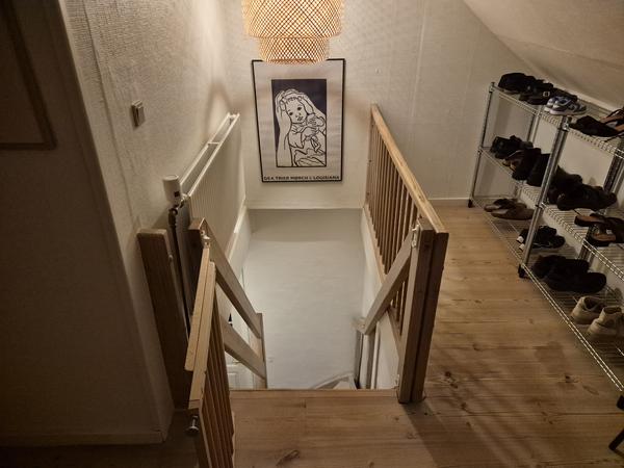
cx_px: 312
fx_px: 415
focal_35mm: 23
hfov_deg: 73.9
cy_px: 234
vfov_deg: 58.9
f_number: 1.8
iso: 1250
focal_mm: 5.4
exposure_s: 1/100
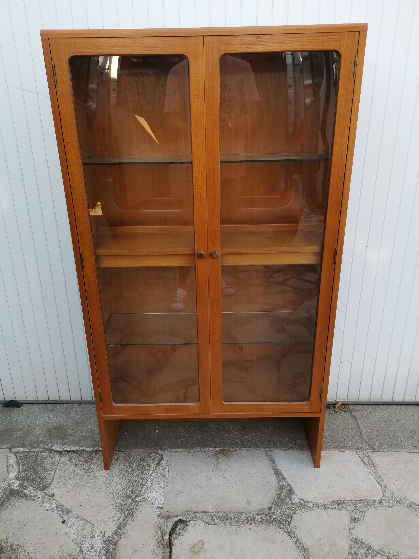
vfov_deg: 65.3
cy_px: 280
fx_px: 436
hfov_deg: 51.4
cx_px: 210
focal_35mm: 27
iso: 50
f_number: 1.8
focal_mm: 5.58
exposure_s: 1/224
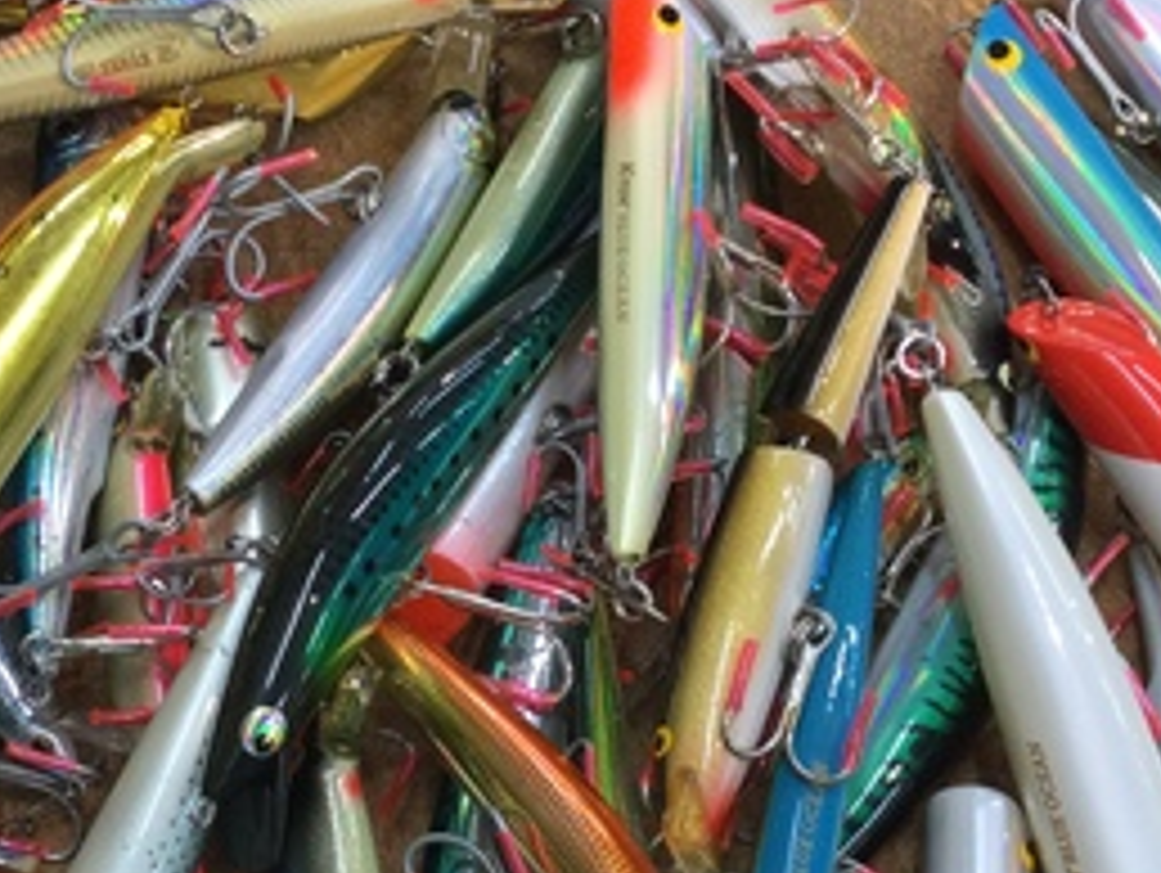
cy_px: 657
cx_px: 216
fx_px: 2417
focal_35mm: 72
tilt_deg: -70.4
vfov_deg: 20.3
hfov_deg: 26.5
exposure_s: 1/30
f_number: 2.4
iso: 25
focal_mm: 3.3
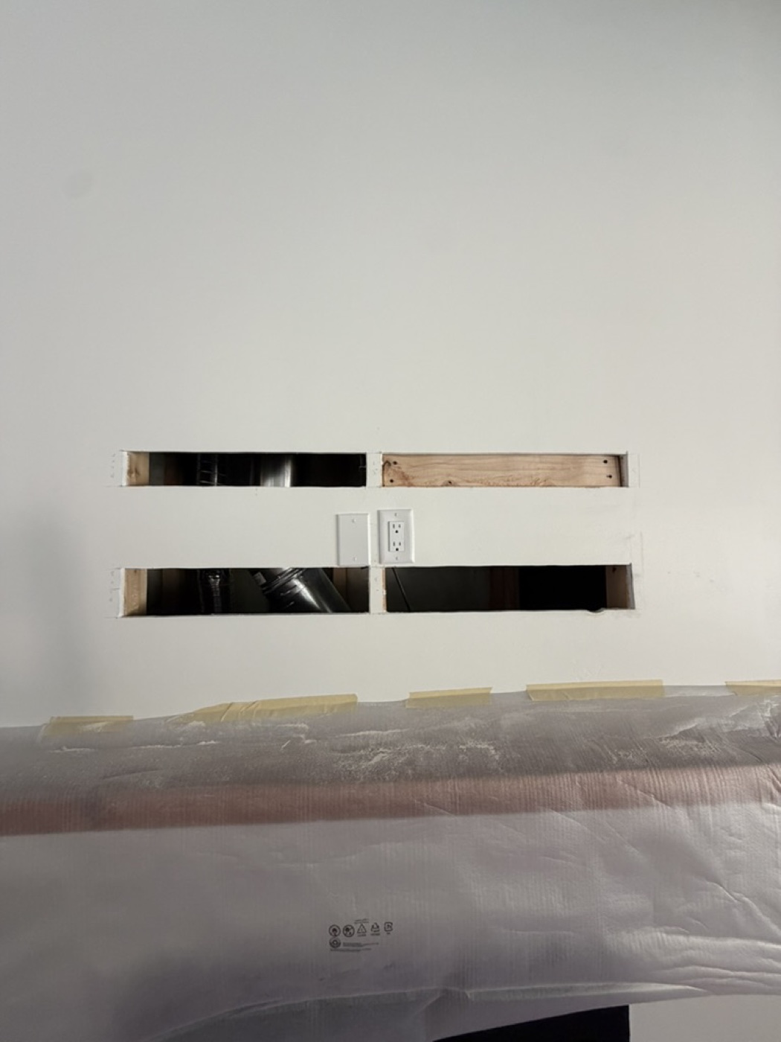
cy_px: 521
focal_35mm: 14
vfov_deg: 102.1
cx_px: 390
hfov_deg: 85.7
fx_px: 421
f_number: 2.2
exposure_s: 1/121
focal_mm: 2.22
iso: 250
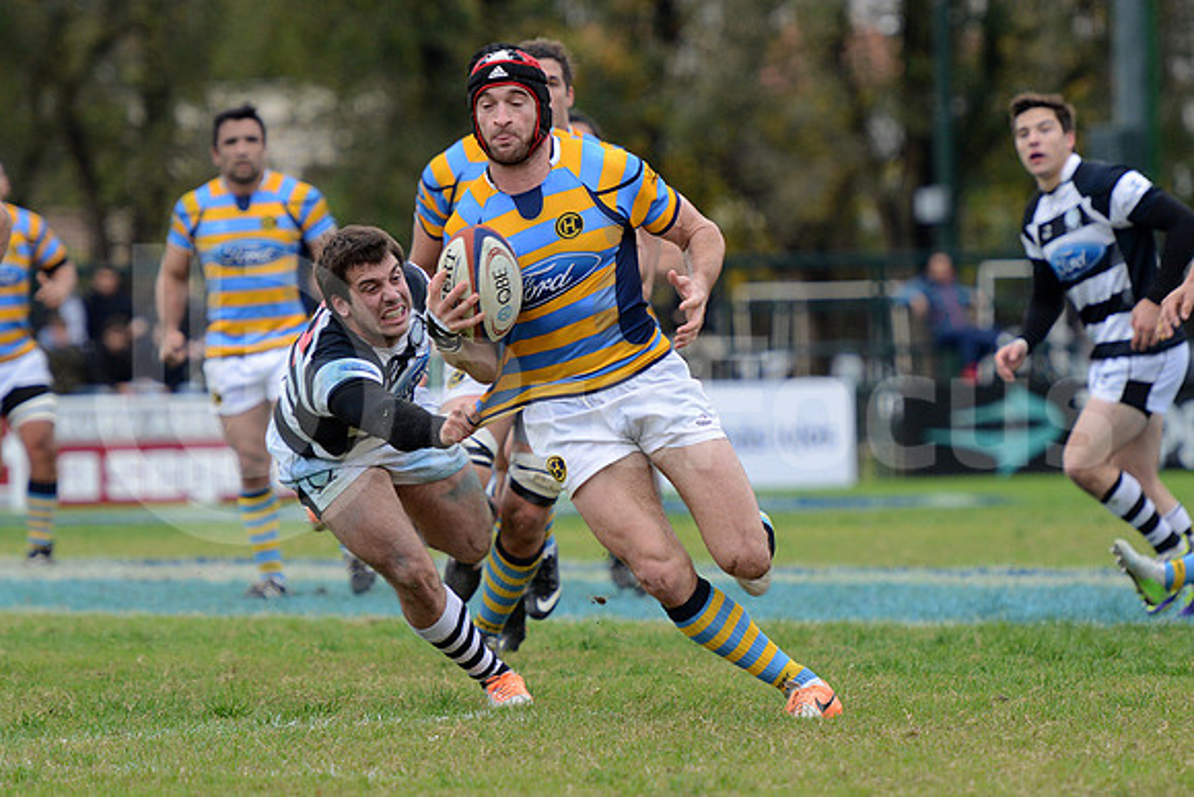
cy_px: 398
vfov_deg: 6.2
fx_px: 7298
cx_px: 597
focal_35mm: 220
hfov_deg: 9.4
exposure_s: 1/500
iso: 1600
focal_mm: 220
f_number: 4
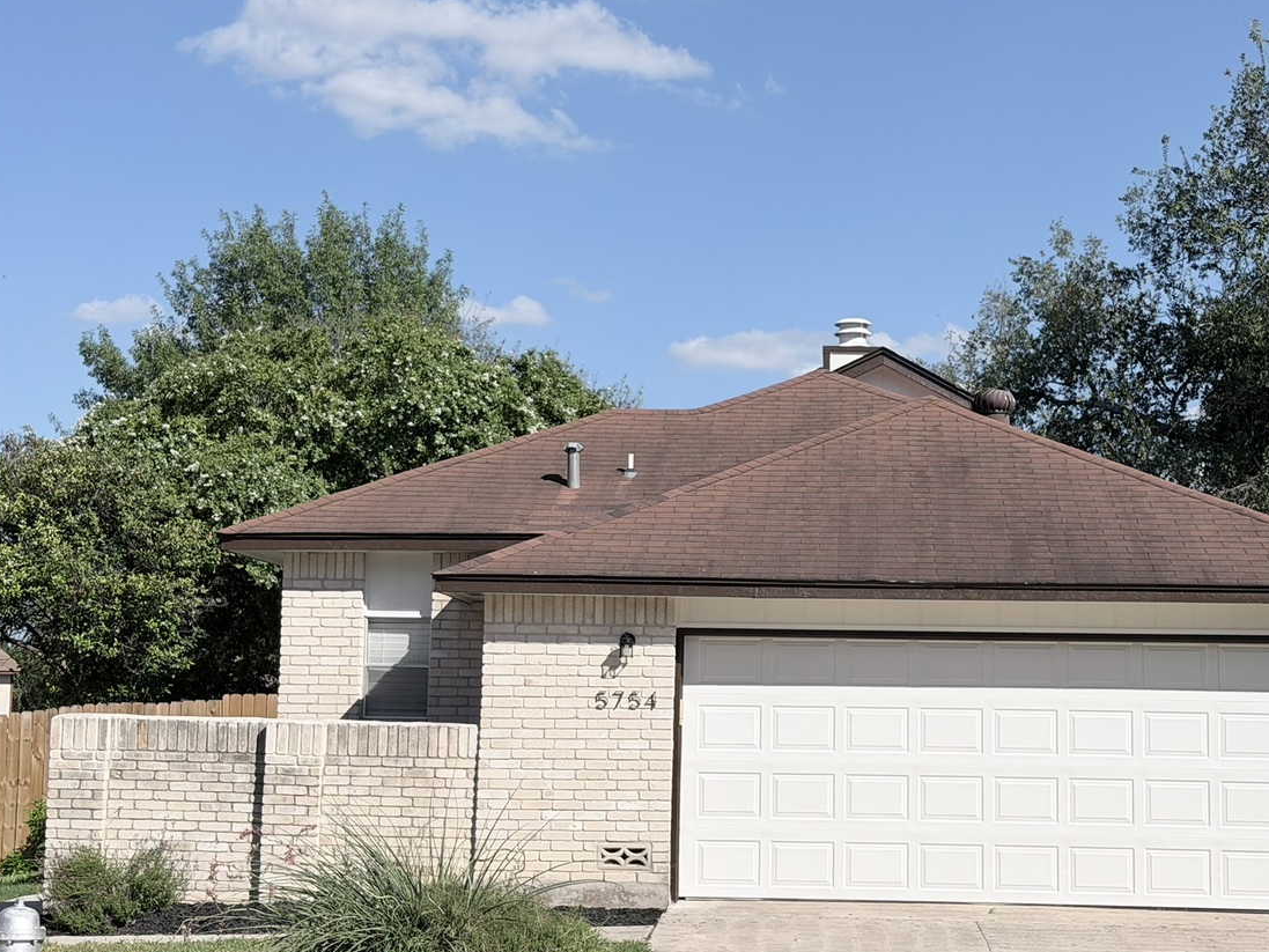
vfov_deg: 23.3
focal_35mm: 63
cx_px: 708
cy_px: 493
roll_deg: -1.2
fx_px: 2310
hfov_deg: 30.7
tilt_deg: +6.2
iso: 64
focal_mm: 6.76
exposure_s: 1/7143
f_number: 1.78
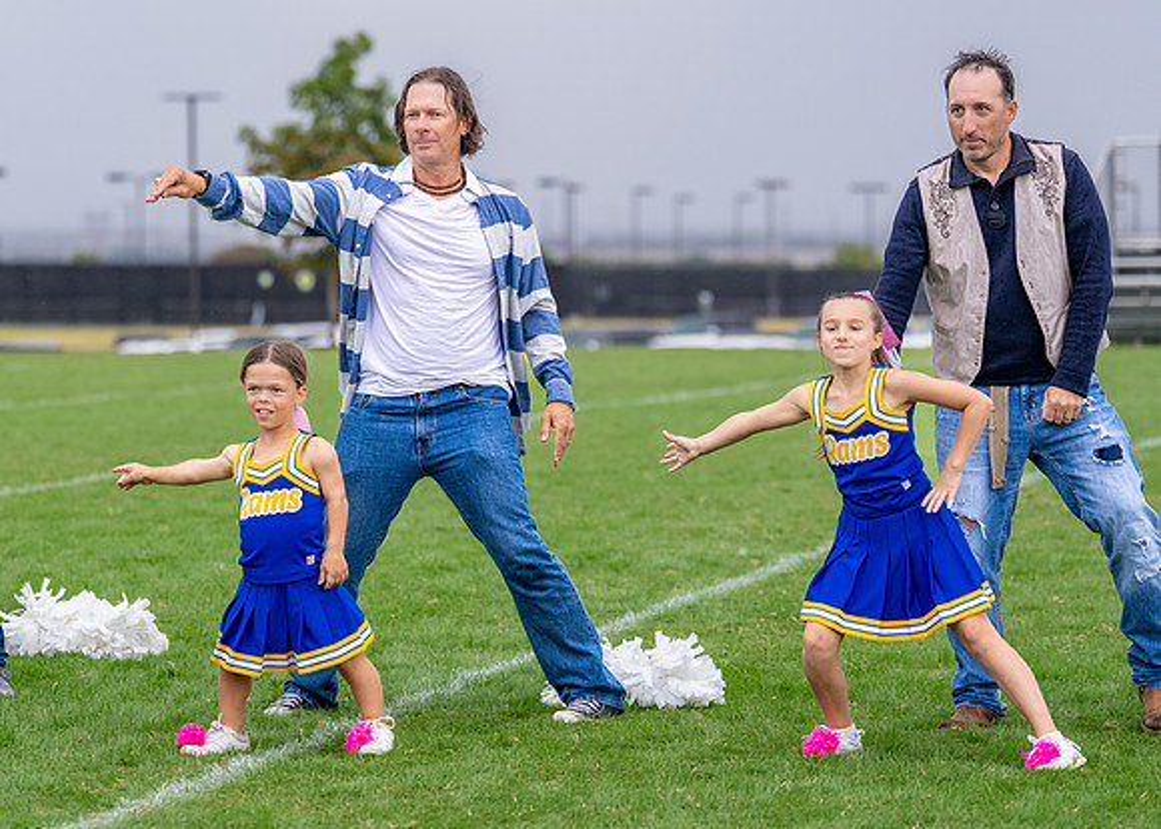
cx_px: 428
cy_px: 313
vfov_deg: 9.1
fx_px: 5218
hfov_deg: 12.7
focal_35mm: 158
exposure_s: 1/1600
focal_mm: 116
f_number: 2.8
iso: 500
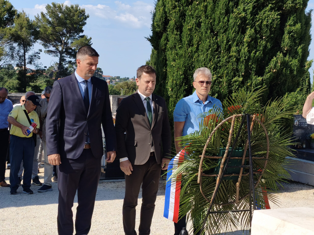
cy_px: 118
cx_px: 157
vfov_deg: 22.3
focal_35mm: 66
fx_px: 599
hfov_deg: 29.4
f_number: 1.62
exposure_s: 1/2570
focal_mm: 6.45
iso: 50
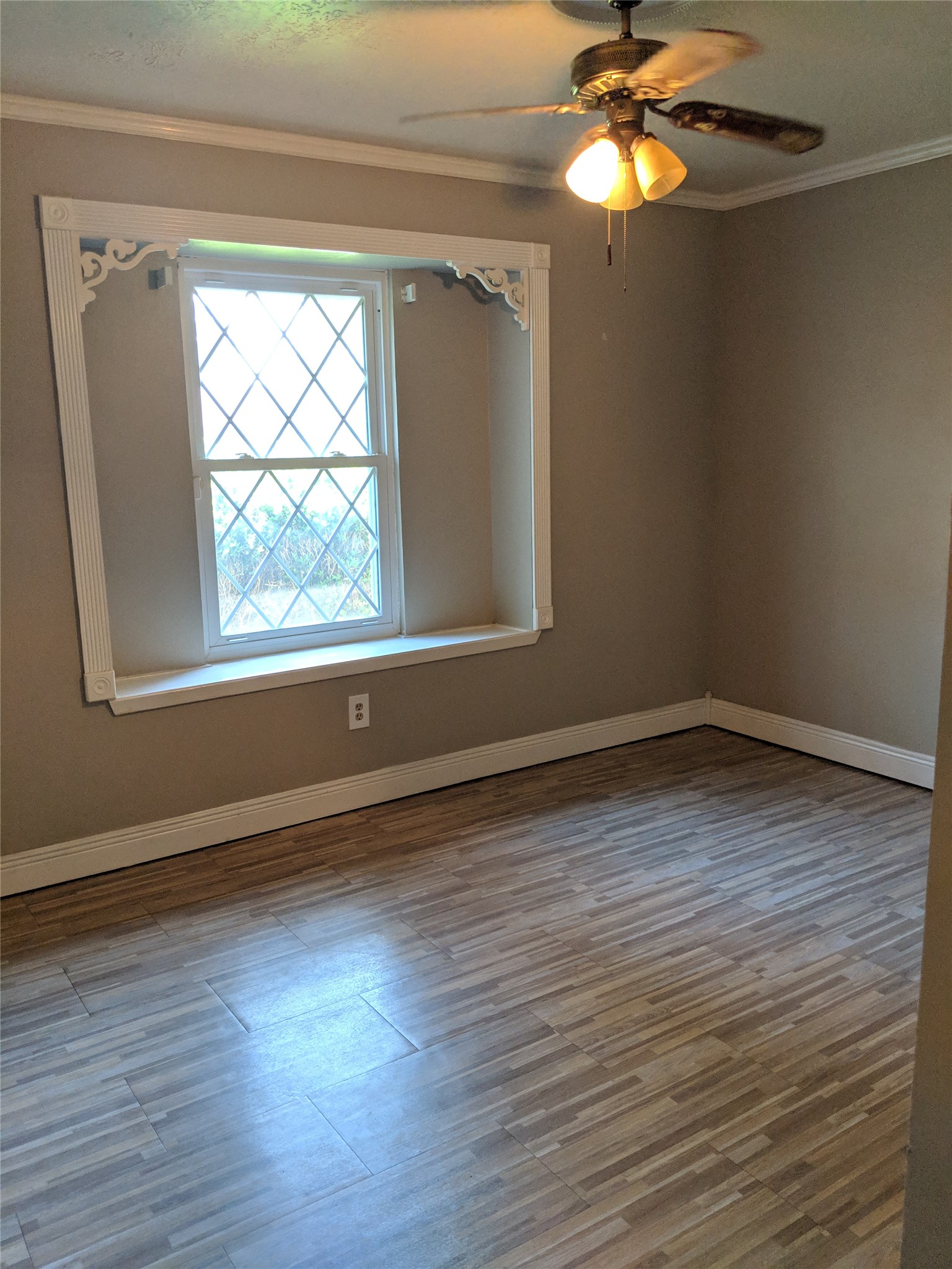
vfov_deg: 65.3
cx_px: 476
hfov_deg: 51.4
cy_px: 634
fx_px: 990
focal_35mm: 27
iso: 324
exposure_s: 1/120
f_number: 1.8
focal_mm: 4.44
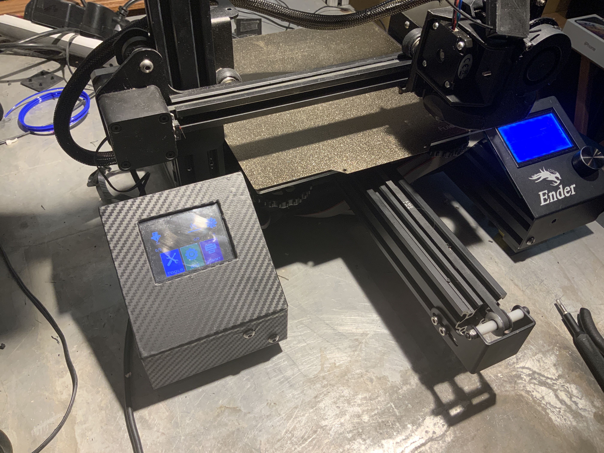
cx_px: 302
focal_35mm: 29
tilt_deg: -47.4
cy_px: 226
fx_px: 506
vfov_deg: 48.2
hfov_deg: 61.7
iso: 80
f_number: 1.8
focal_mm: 3
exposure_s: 1/60
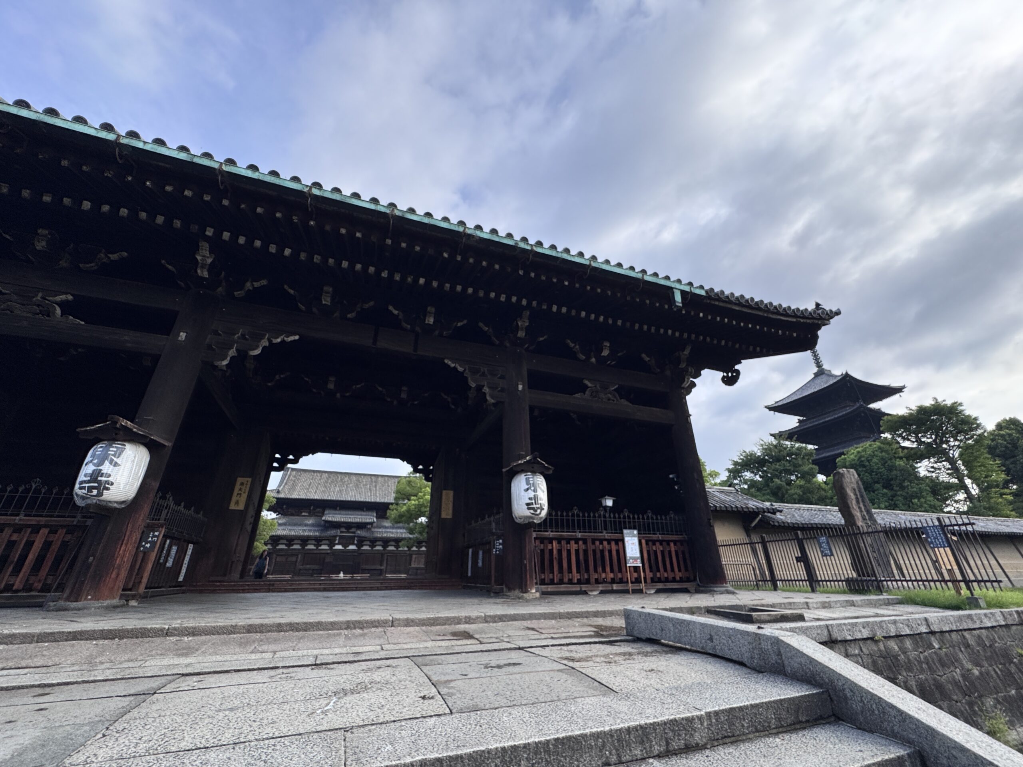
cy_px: 384
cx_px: 512
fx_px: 414
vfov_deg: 85.7
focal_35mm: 14
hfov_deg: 102.1
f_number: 2.2
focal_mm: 2.22
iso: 50
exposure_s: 1/849
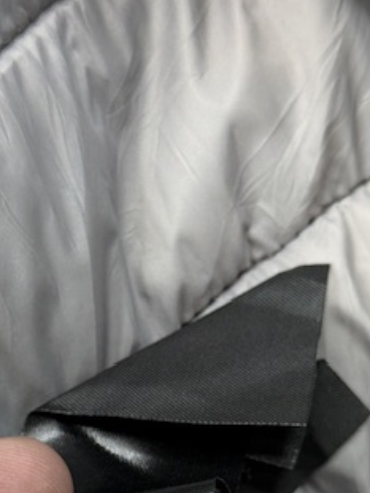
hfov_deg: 15.0
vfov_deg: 19.5
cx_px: 178
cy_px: 428
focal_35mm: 99
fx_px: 1409
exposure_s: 1/100
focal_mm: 6.76
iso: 80
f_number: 1.78
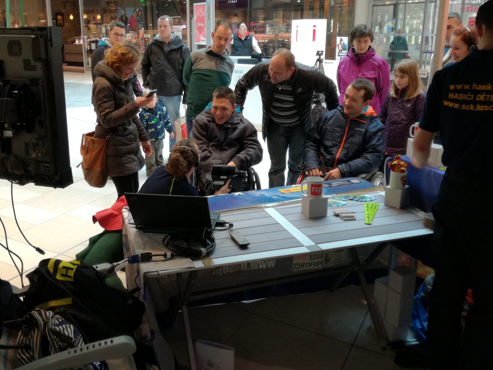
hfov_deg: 56.7
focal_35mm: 32
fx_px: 456
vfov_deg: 44.0
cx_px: 219
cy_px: 155
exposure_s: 1/33.3
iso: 80
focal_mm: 3.79
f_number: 2
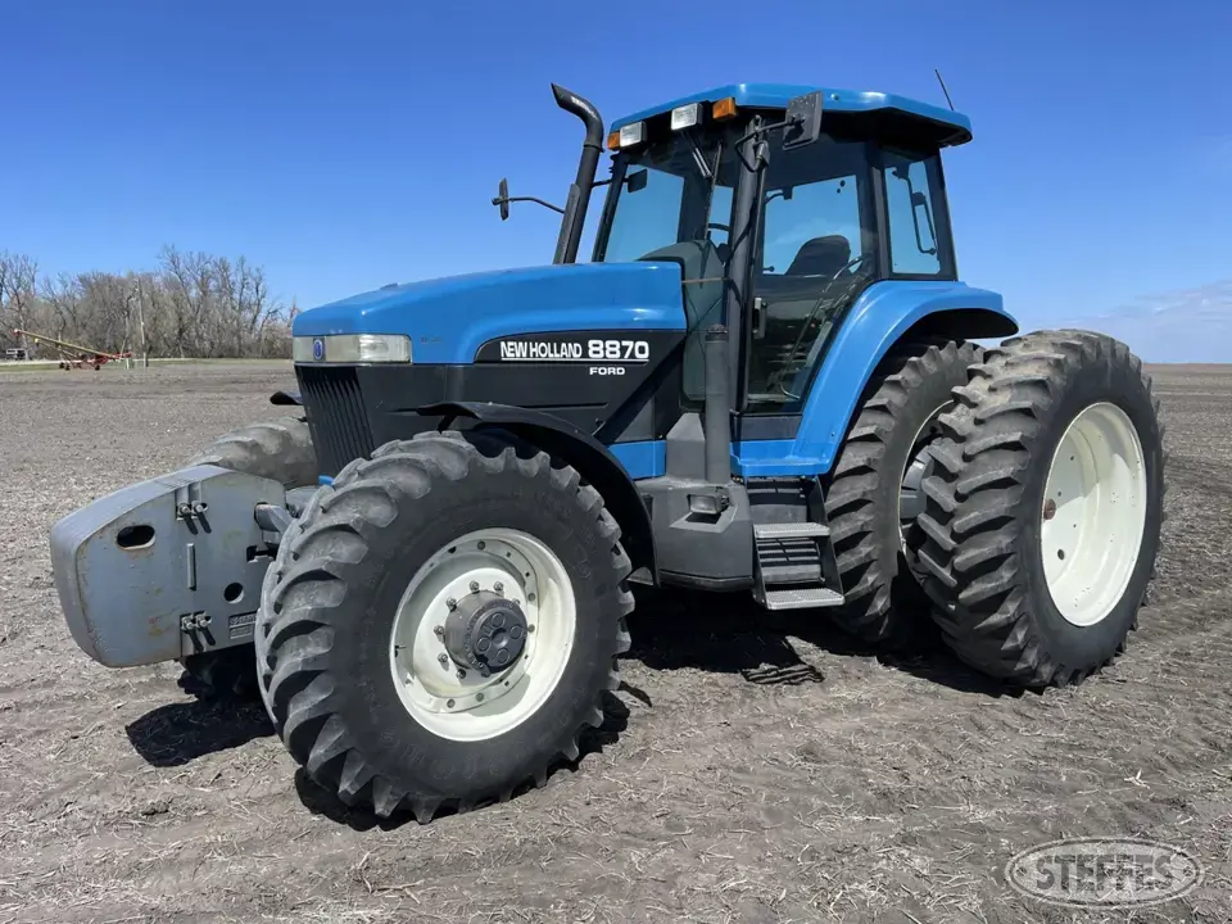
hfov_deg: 69.4
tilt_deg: -5.6
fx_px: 890
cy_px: 462
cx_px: 616
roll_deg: -0.9
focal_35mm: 25
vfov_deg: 54.9
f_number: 1.6
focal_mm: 5.1
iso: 32
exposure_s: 1/2786
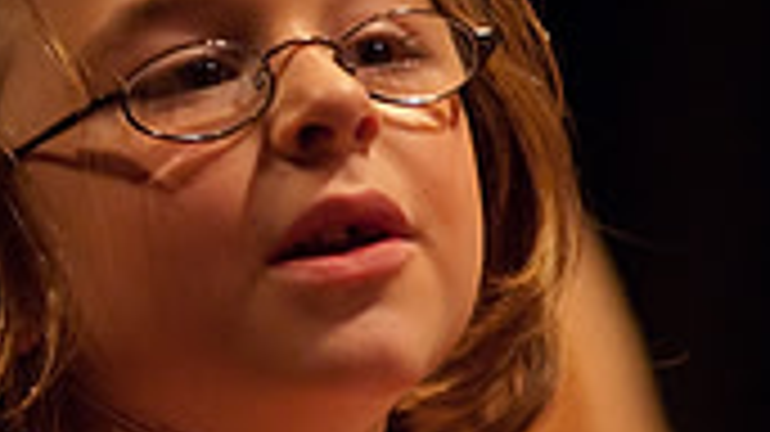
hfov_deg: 2.4
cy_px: 90
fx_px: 18551
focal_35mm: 909
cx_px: 14
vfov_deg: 1.3
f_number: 2.8
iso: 1000
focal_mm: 170
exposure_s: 1/125
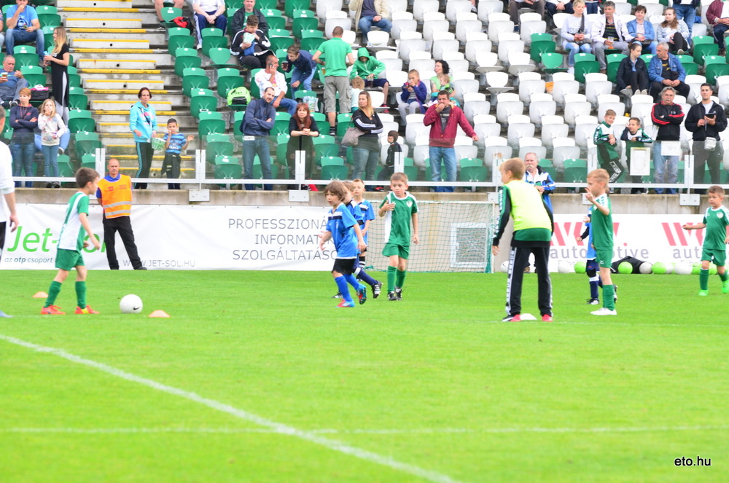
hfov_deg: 8.3
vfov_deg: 5.5
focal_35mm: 248
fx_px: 5003
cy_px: 242
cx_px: 364
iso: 500
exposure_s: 1/160
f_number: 5.6
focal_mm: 165
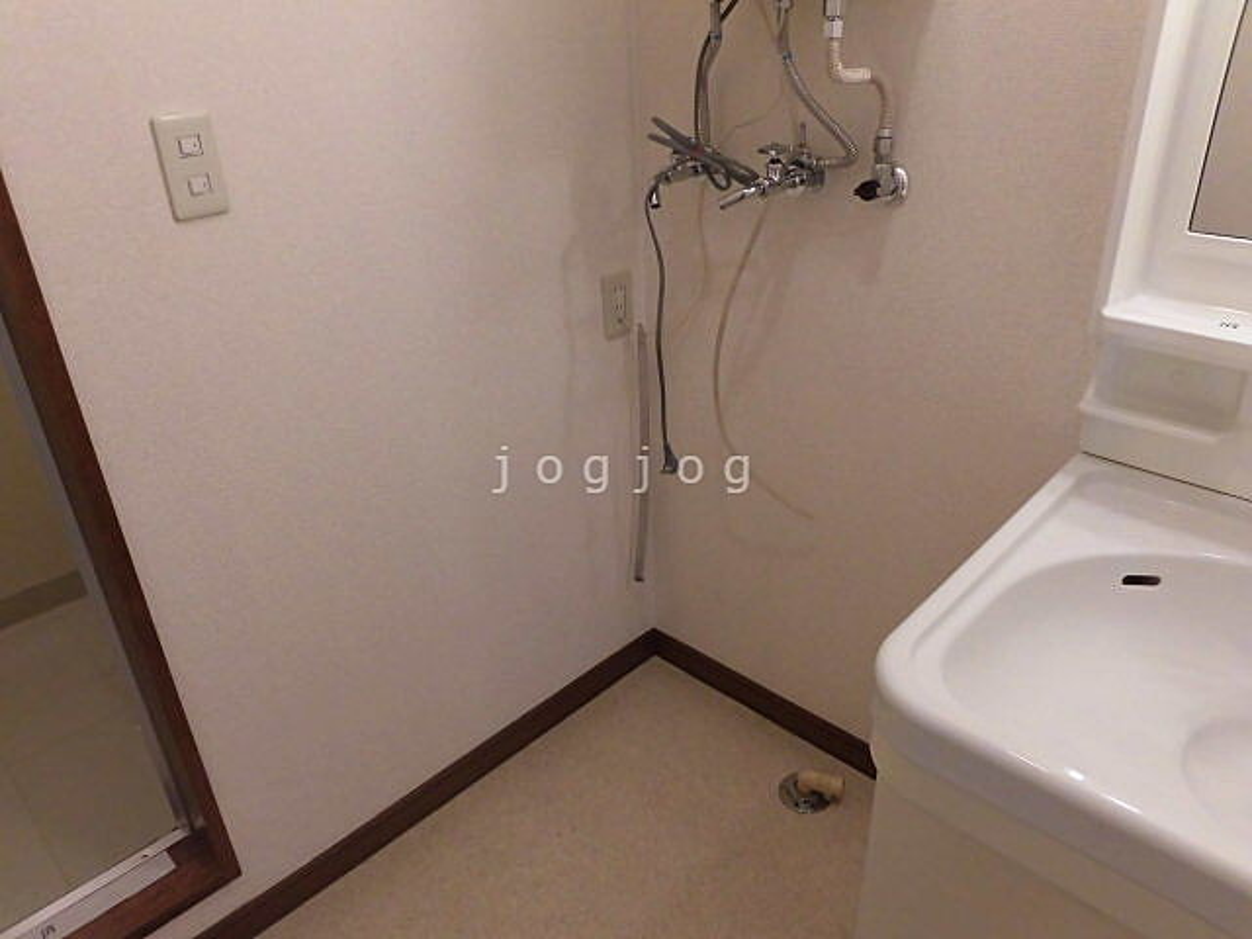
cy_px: 470
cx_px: 626
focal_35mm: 24
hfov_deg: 71.6
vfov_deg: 56.8
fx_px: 868
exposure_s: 1/40
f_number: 3.1
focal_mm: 4.3
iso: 250
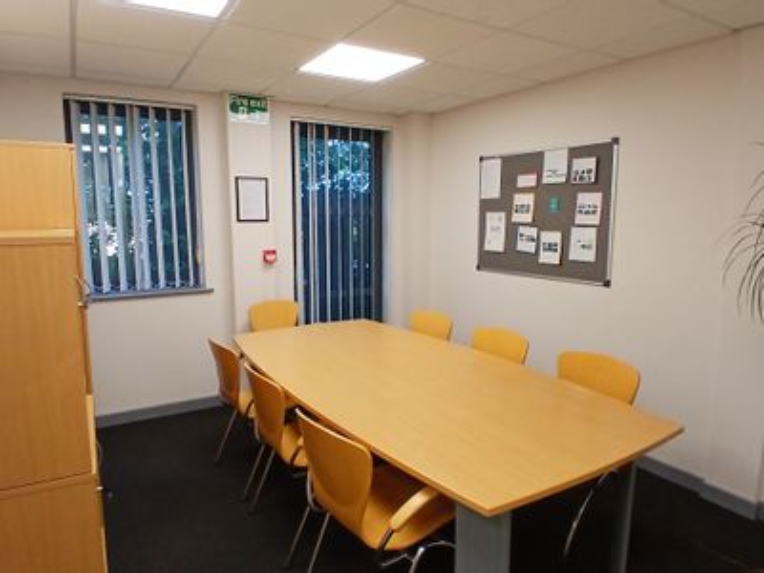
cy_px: 286
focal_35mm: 17
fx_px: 375
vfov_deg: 74.7
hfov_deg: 91.0
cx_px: 382
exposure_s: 1/50
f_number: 2.2
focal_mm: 1.4
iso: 125
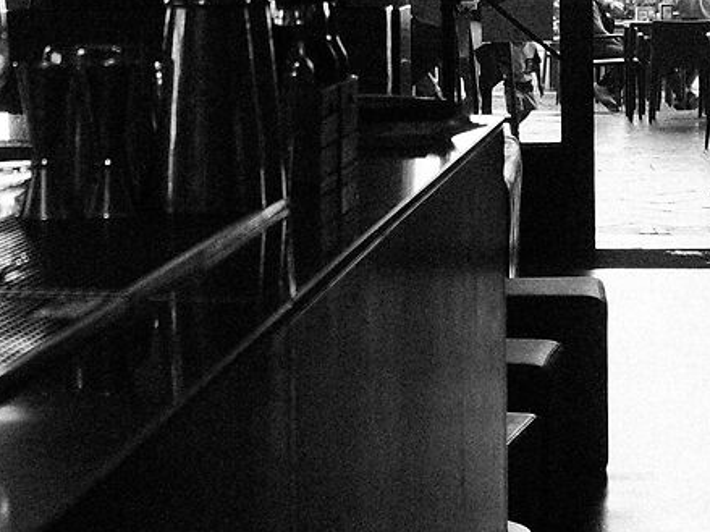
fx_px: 2912
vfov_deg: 10.3
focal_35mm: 142
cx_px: 314
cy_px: -60
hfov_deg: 13.9
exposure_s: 1/320
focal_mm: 18
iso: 500
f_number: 3.2
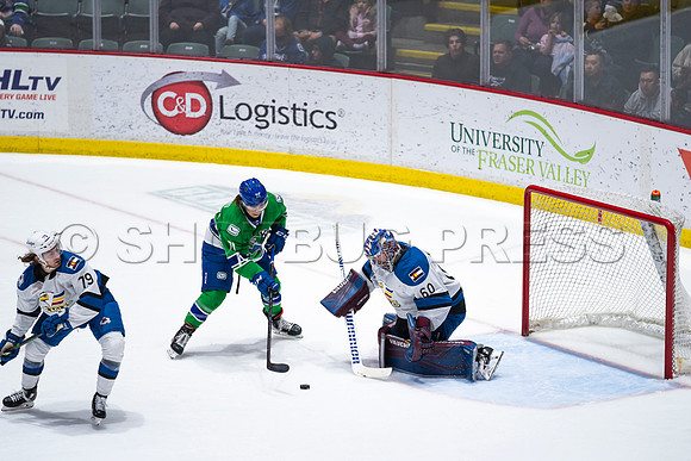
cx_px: 356
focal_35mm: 218
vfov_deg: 6.3
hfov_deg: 9.4
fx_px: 4190
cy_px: 230
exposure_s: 1/1250
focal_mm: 200
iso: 1250
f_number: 2.8
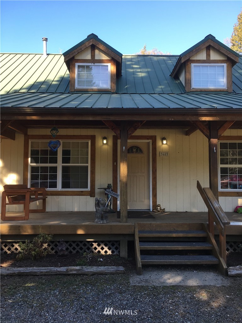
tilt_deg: +4.6
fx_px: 270
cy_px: 162
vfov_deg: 61.7
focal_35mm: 29
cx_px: 121
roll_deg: -0.4
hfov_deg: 48.2
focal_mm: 4.15
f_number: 2.2
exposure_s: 1/225
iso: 25
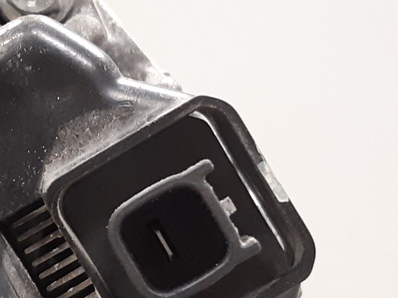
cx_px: 64
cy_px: 246
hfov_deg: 32.6
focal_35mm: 57
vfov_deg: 25.2
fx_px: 656
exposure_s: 1/33
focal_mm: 3.93
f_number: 1.7
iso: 250
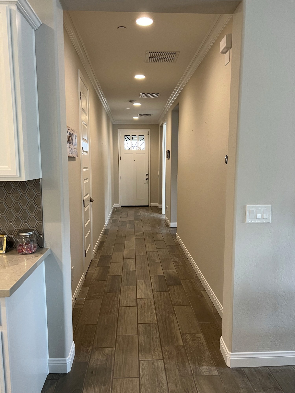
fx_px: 295
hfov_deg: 53.1
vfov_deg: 67.3
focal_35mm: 26
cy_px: 196
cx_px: 148
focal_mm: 5.7
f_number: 1.5
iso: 125
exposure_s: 1/60
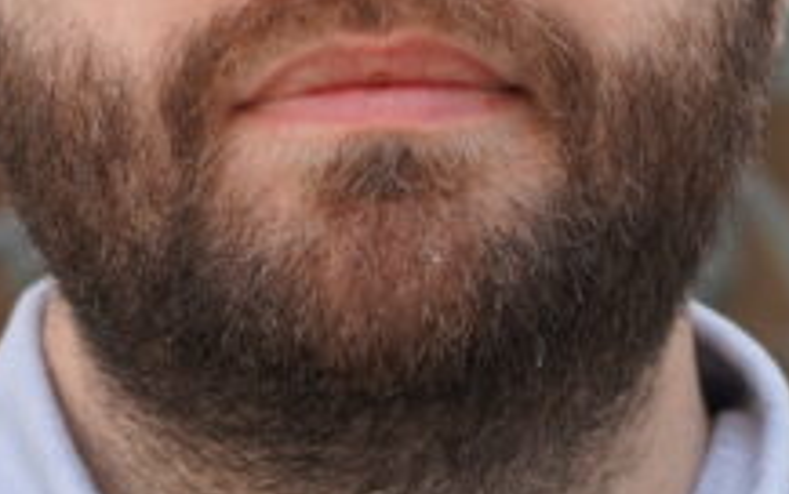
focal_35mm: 346
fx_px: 7446
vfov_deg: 3.8
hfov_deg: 6.1
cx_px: 654
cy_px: 96
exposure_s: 1/160
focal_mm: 72
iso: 125
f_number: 4
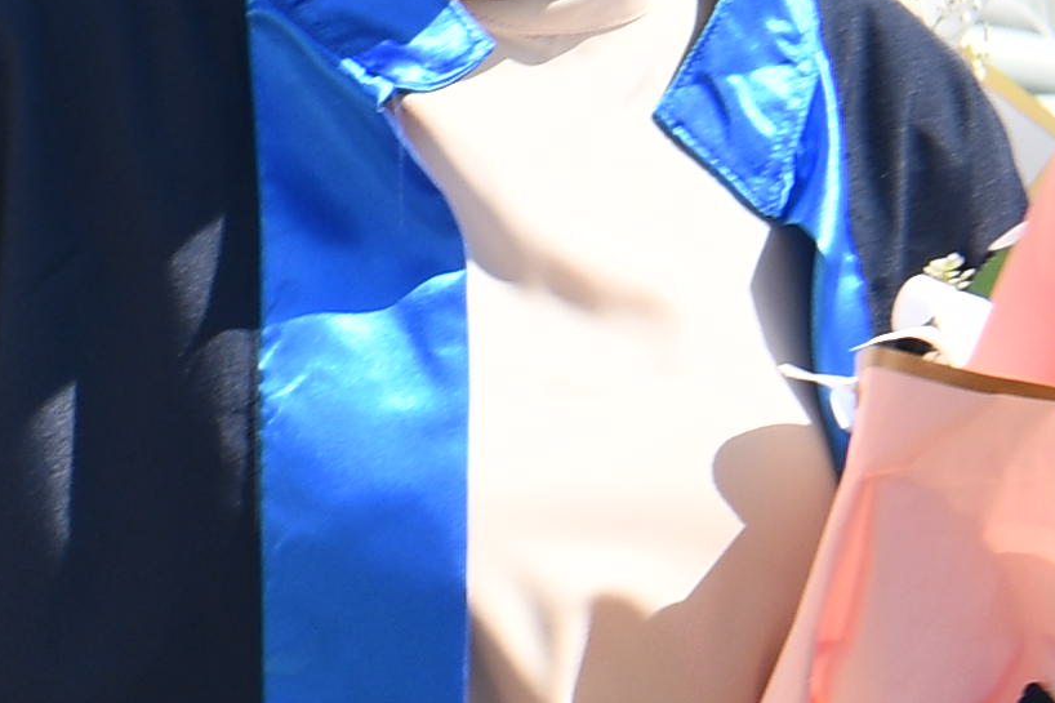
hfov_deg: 3.6
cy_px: -99
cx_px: -338
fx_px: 16758
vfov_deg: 2.4
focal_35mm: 572
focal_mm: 56
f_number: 8
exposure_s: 1/200
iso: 100
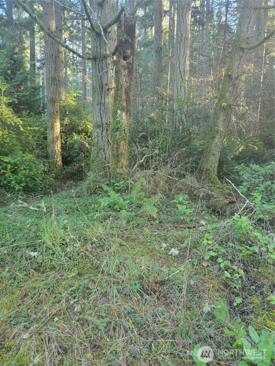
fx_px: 275
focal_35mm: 26
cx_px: 138
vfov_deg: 67.3
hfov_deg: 53.1
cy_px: 183
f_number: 1.8
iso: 200
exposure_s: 1/60
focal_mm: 5.4
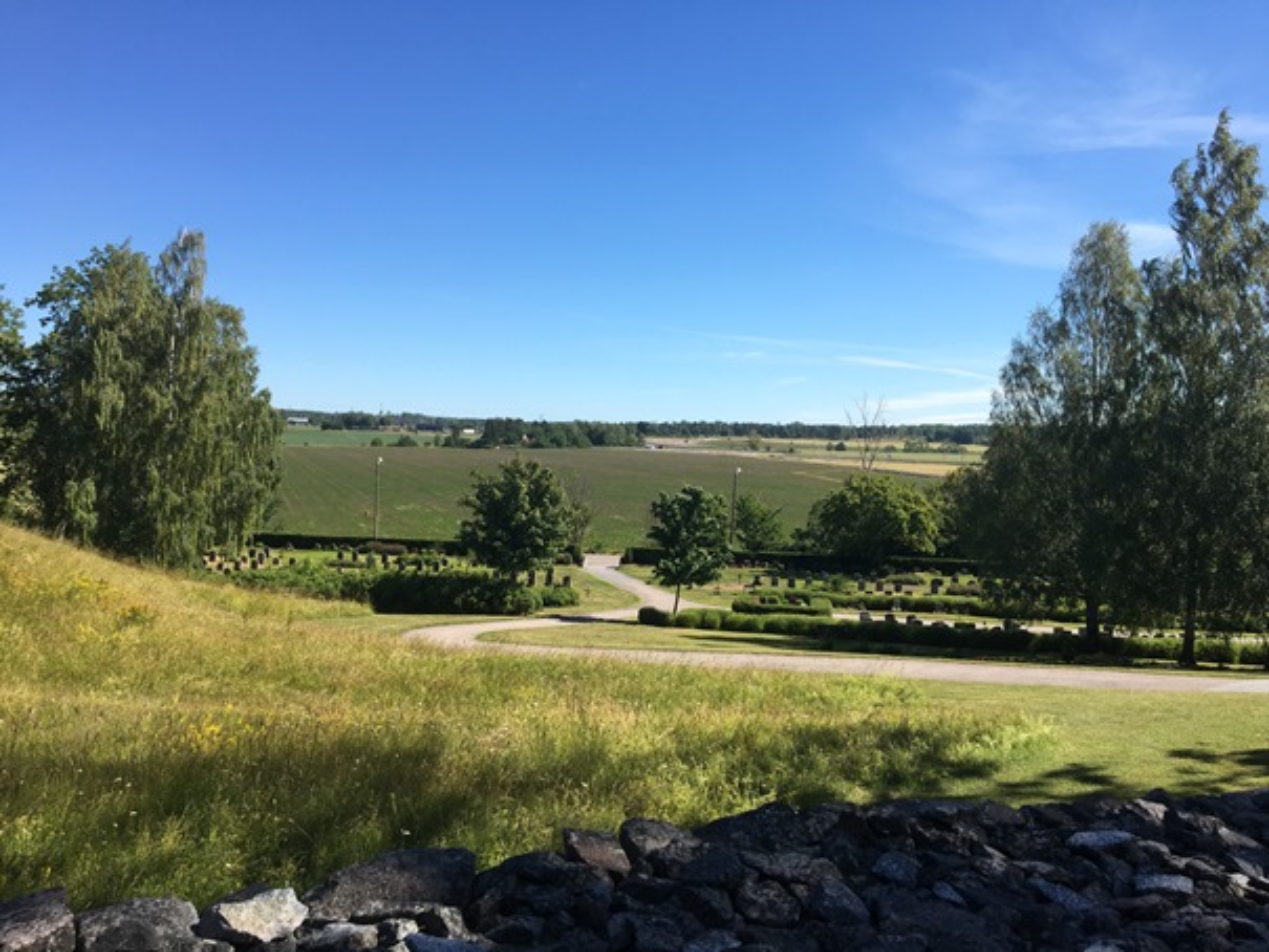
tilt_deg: -1.9
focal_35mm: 29
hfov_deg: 61.6
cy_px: 476
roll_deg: -1.8
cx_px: 634
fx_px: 1063
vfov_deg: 48.2
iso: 25
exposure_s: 1/1374
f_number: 2.2
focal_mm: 4.15
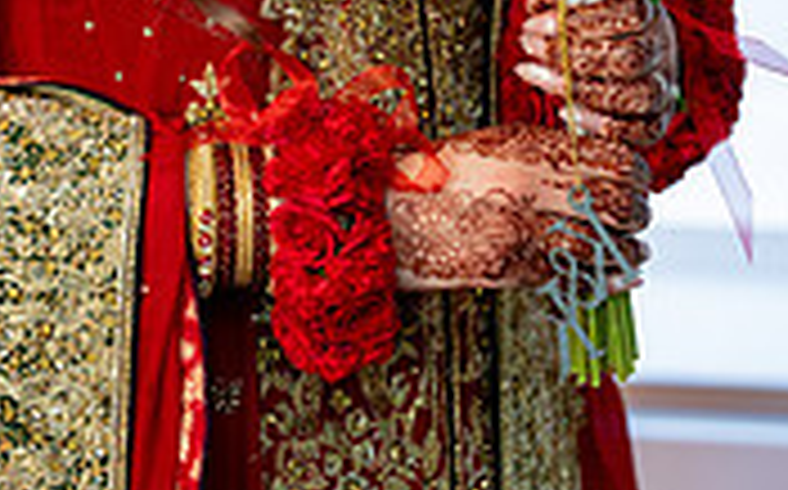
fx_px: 4849
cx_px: 203
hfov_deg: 9.3
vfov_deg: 5.7
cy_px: -441
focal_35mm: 226
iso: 1000
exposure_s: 1/200
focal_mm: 86
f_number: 2
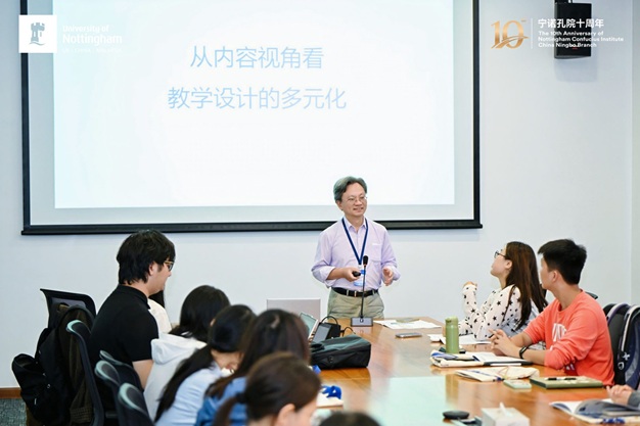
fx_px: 1368
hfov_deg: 26.3
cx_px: 320
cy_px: 213
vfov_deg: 17.7
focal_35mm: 77
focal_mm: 77
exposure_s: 1/200
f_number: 2.8
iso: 1250
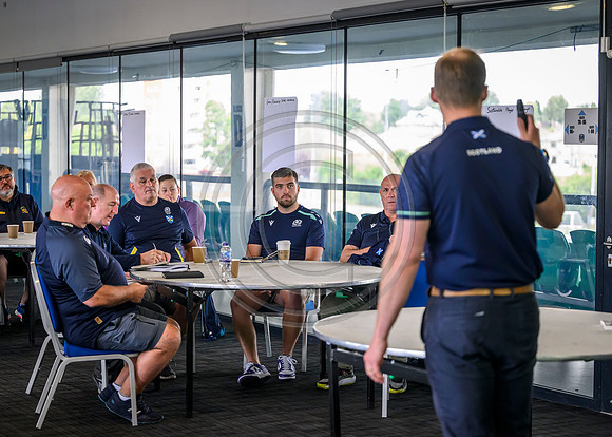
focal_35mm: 77
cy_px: 207
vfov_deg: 18.5
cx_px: 312
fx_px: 1341
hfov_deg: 25.7
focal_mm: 70
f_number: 2.8
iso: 3200
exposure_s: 1/500
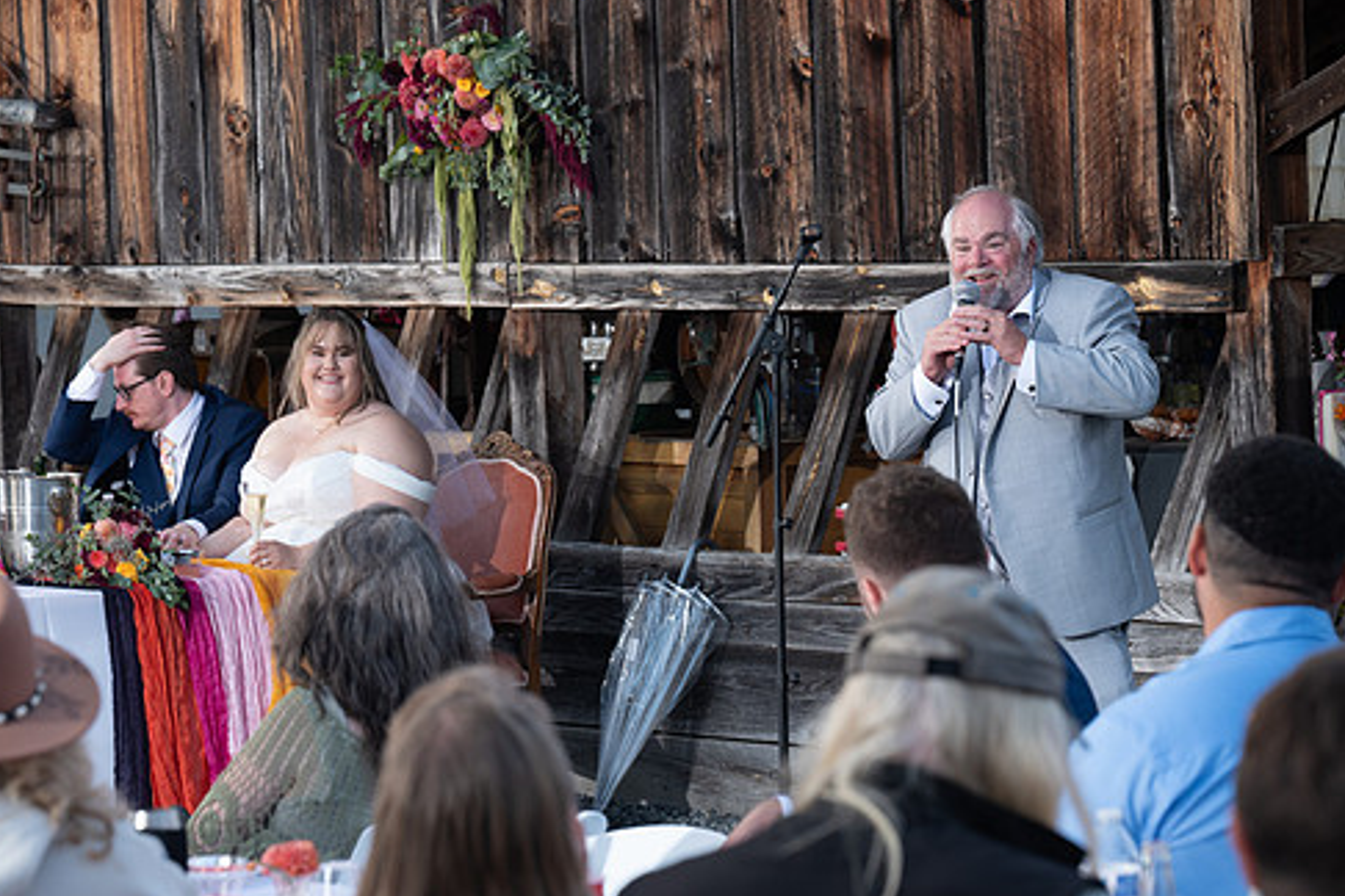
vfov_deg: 10.5
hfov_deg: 15.8
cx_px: 650
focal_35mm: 130
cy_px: 380
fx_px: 4857
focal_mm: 109
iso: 320
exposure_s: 1/200
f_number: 5.6
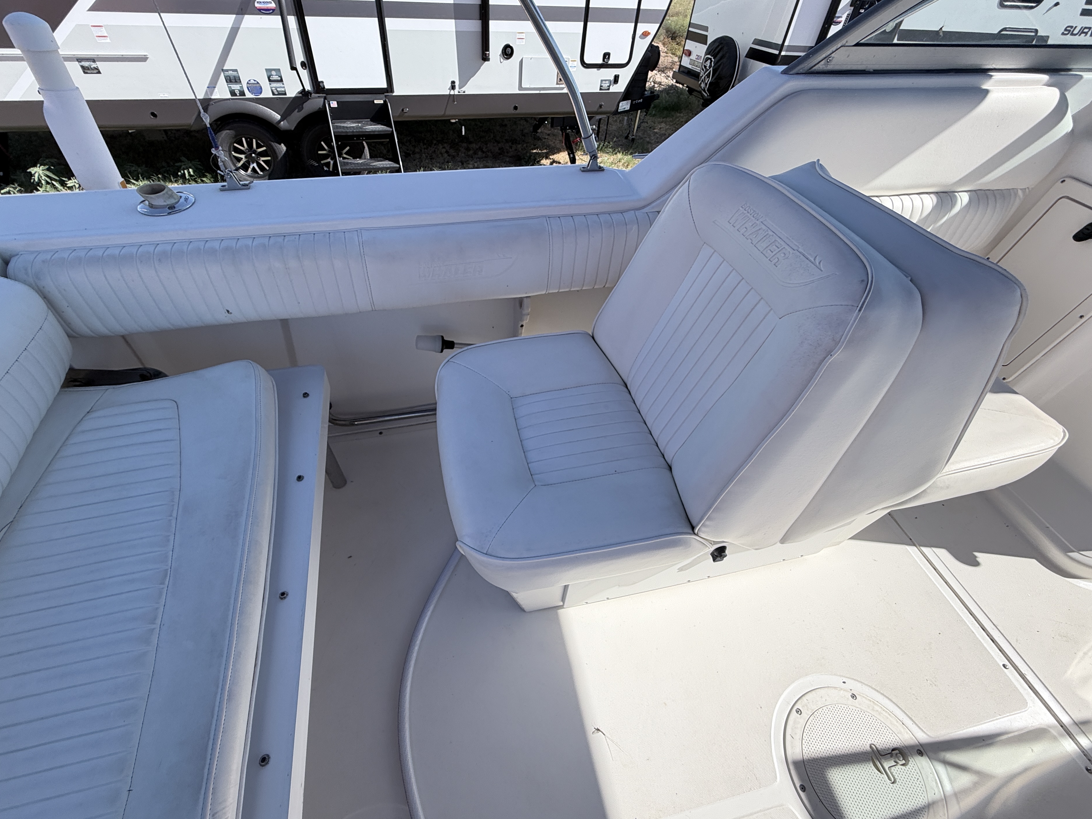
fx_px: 473
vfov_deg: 81.7
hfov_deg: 98.1
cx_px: 526
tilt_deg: -47.2
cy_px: 421
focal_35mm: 15
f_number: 2.2
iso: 32
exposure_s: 1/770
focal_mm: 2.22
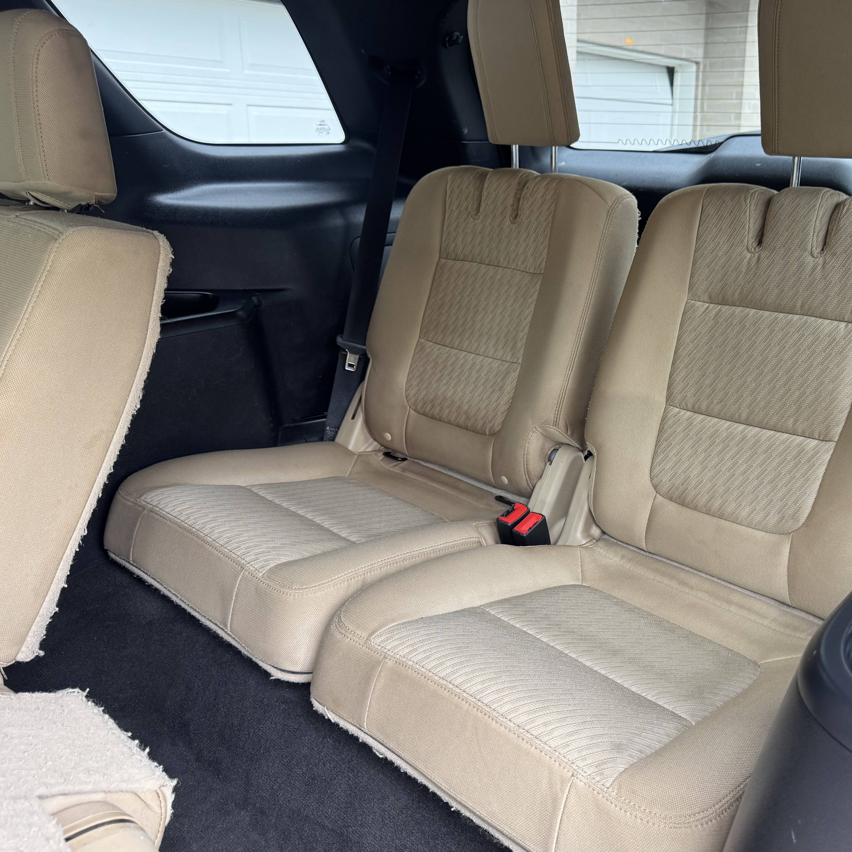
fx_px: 808
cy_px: 430
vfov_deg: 55.6
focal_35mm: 29
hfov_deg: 54.9
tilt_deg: -17.2
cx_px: 536
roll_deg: -0.6
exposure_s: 1/66
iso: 160
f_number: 1.78
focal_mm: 6.76
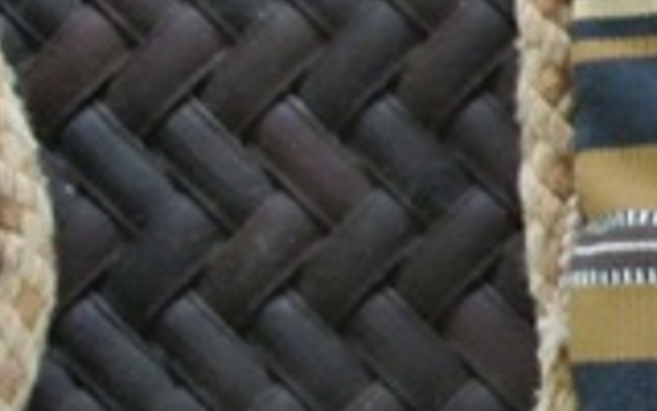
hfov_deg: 5.9
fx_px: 5945
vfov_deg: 4.0
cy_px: 236
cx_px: 2020
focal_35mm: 332
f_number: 4.8
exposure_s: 1/60
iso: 720
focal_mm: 19.6
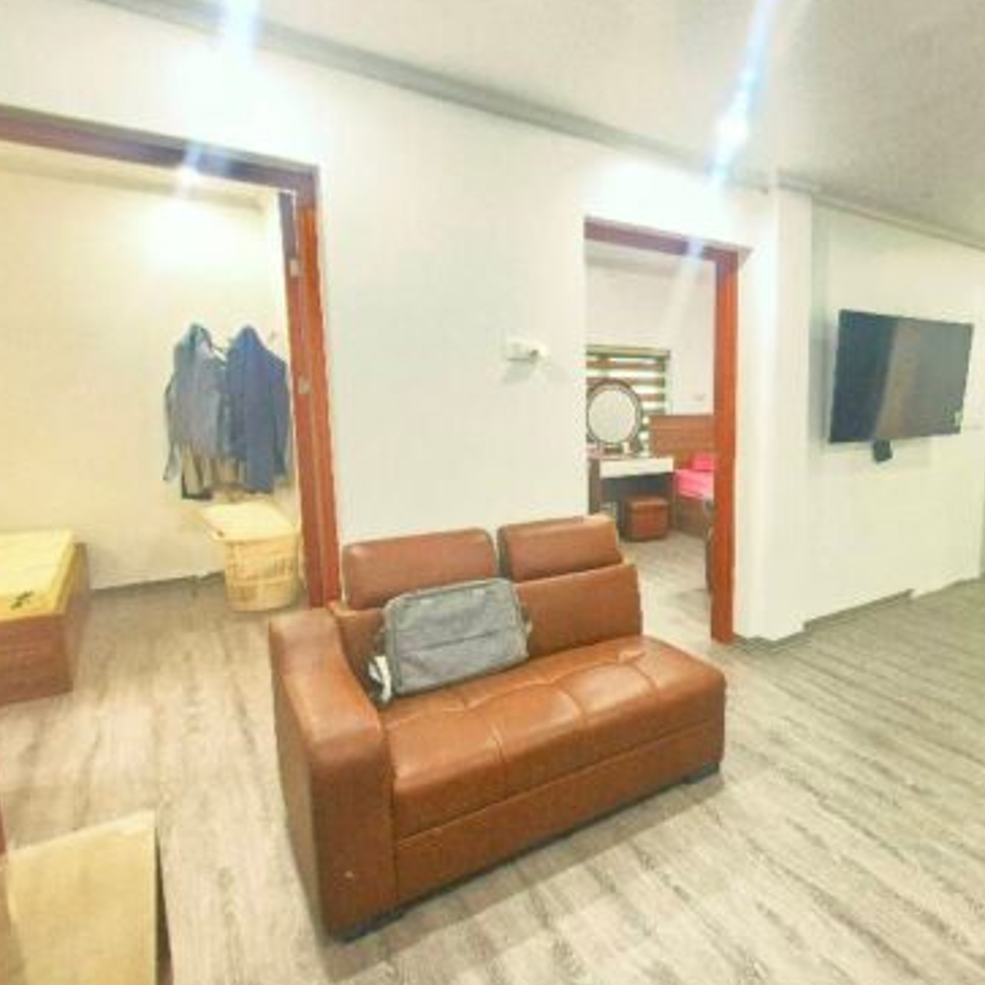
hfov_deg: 70.5
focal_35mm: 19
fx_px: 612
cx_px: 779
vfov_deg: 77.7
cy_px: 483
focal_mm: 2.2
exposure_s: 1/50
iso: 640
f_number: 2.2
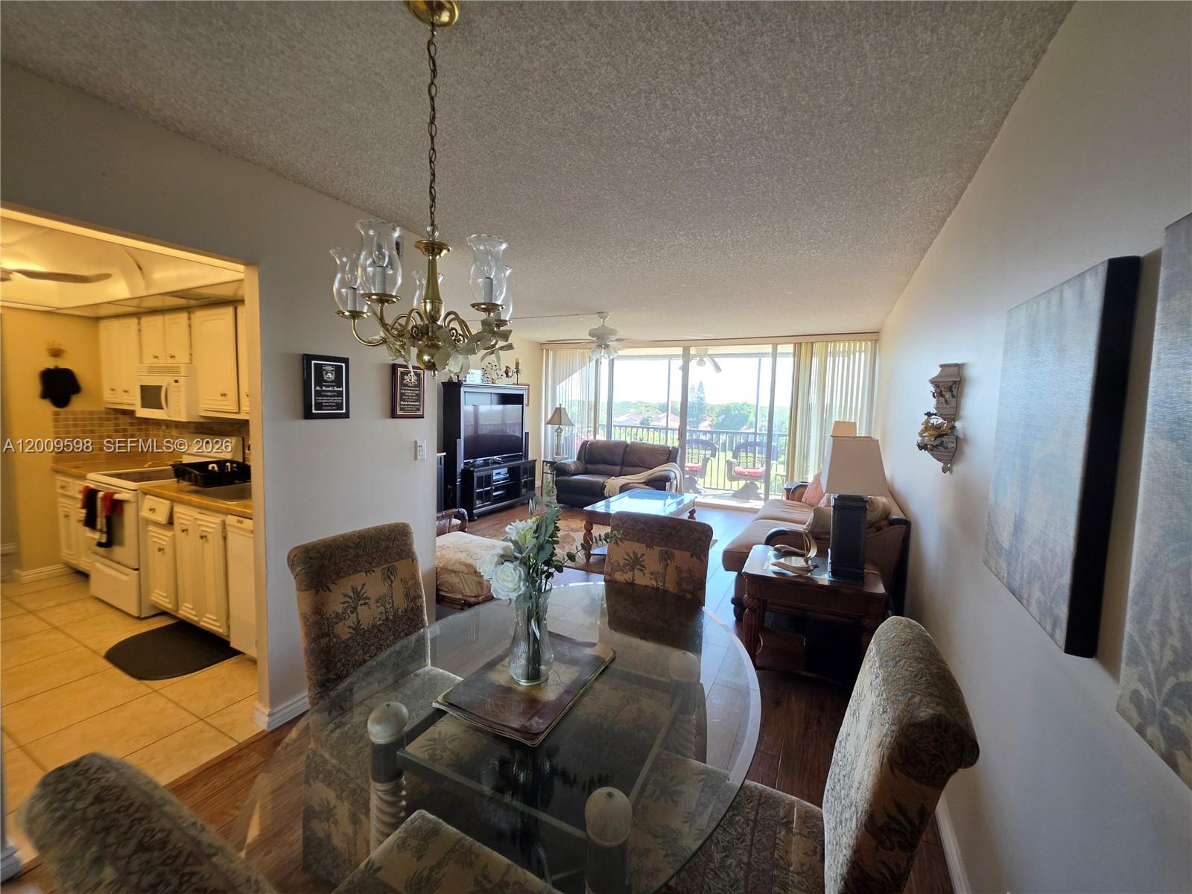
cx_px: 596
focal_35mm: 13
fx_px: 448
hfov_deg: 106.2
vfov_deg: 89.9
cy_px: 447
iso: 125
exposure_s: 1/120
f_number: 1.9
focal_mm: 2.2
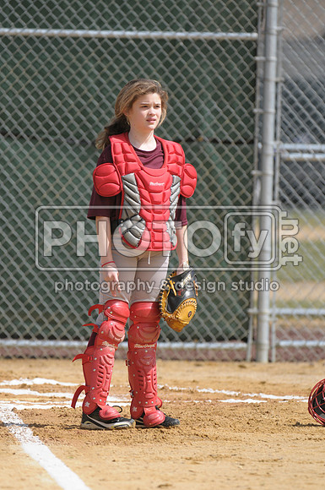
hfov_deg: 3.0
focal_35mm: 450
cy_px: 245
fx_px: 6112
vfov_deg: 4.6
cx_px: 162
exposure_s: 1/3200
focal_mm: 300
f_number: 4
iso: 400
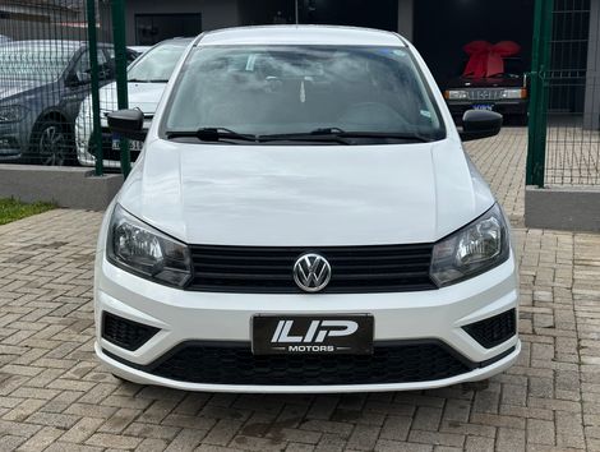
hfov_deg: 39.6
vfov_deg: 30.3
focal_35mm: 48
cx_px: 300
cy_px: 226
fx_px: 833
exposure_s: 1/3876
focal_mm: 6.86
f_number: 1.78
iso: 64
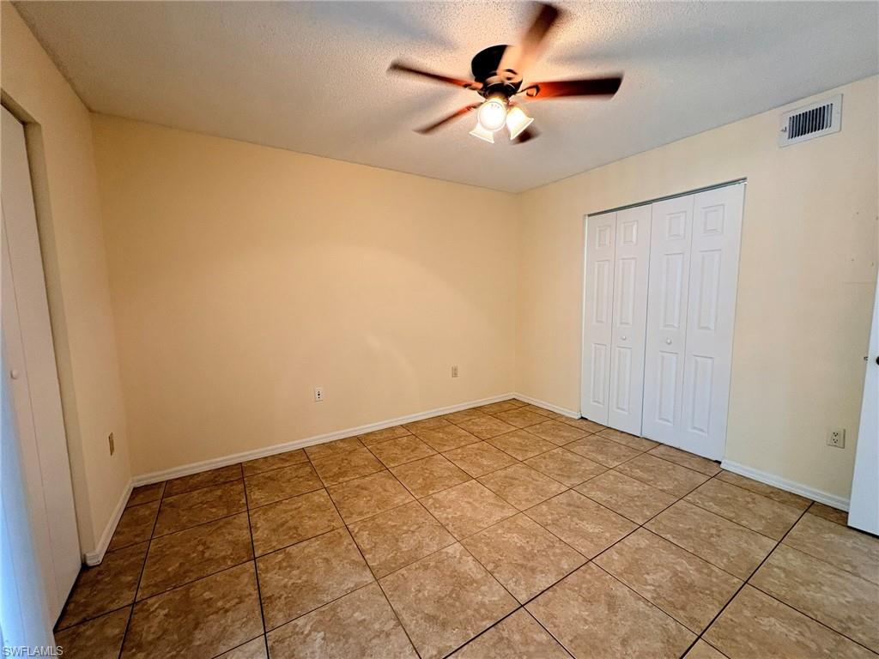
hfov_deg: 102.1
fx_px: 356
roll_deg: +1.8
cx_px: 440
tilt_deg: -5.6
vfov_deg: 85.7
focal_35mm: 14
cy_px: 330
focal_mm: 2.22
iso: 320
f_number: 2.2
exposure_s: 1/60
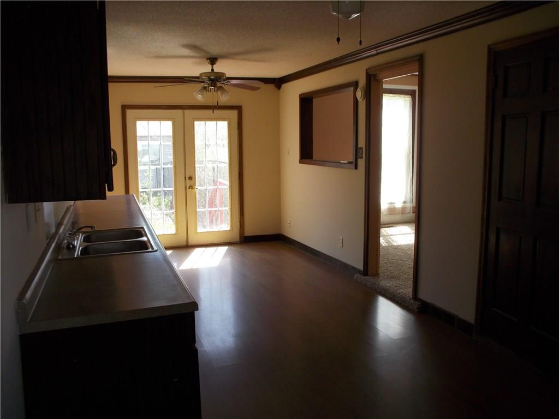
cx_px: 280
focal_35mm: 29
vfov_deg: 48.2
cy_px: 210
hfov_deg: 61.7
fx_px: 468
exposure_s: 1/60
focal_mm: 4.1
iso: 80
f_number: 3.3
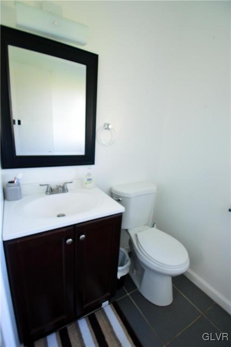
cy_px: 174
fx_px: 145
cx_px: 116
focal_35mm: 15
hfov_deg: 77.2
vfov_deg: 100.5
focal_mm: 10
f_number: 3.5
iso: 800
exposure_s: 1/30
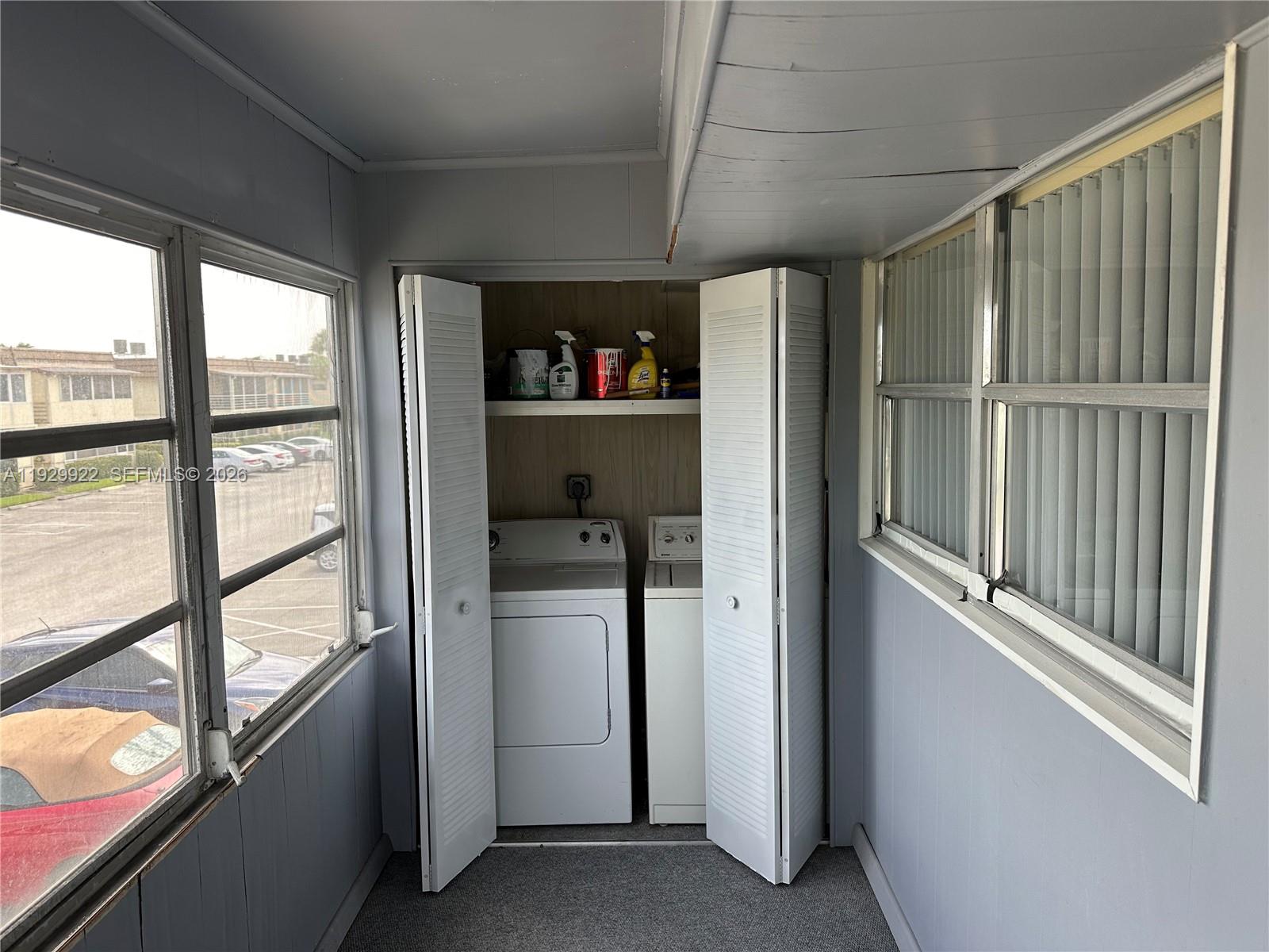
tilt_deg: -5.3
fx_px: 880
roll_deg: +0.3
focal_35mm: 24
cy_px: 476
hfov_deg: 71.6
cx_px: 634
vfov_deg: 56.8
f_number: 1.78
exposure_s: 1/273
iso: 80
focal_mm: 6.86
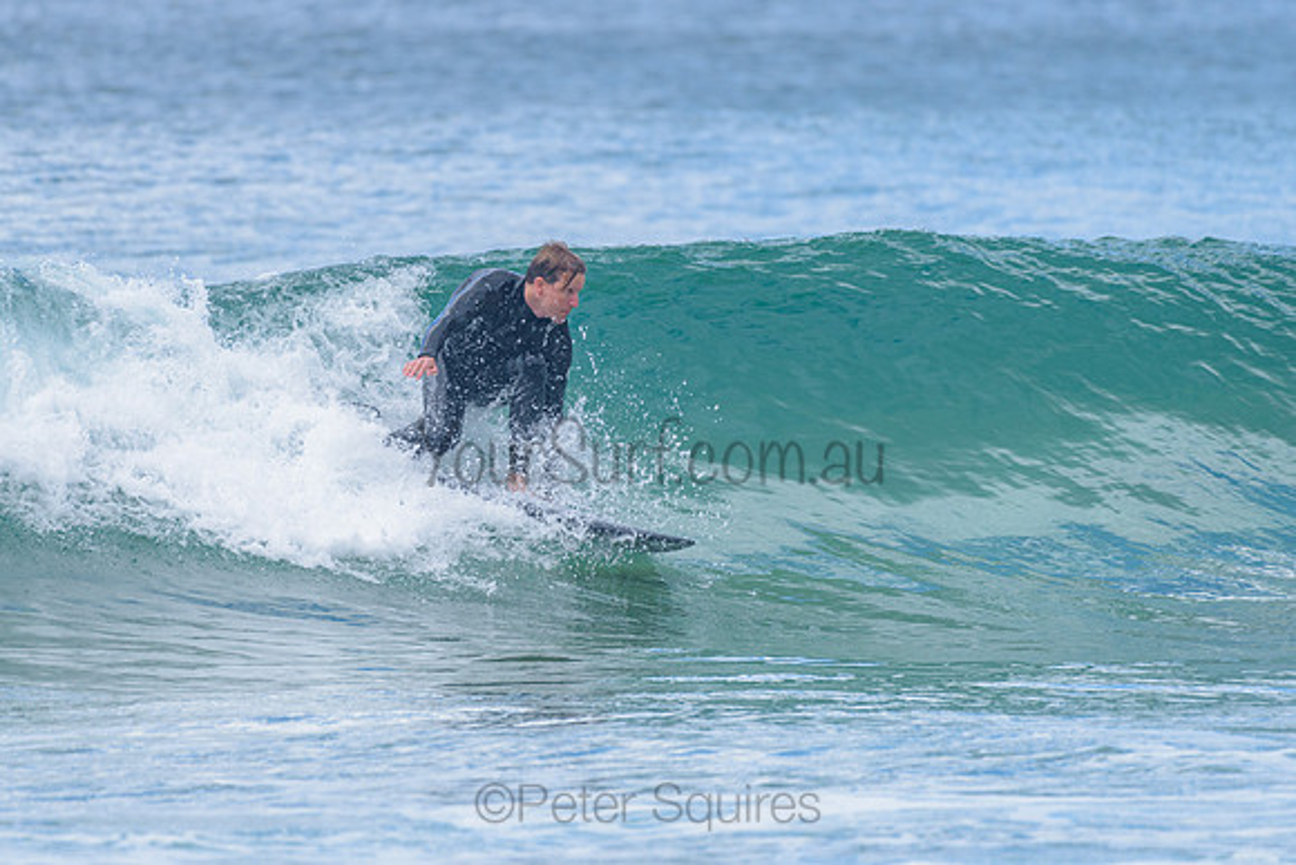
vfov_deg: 2.2
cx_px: 587
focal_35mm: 613
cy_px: 370
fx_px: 22084
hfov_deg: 3.4
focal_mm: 500
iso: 400
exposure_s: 1/2000
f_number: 5.6
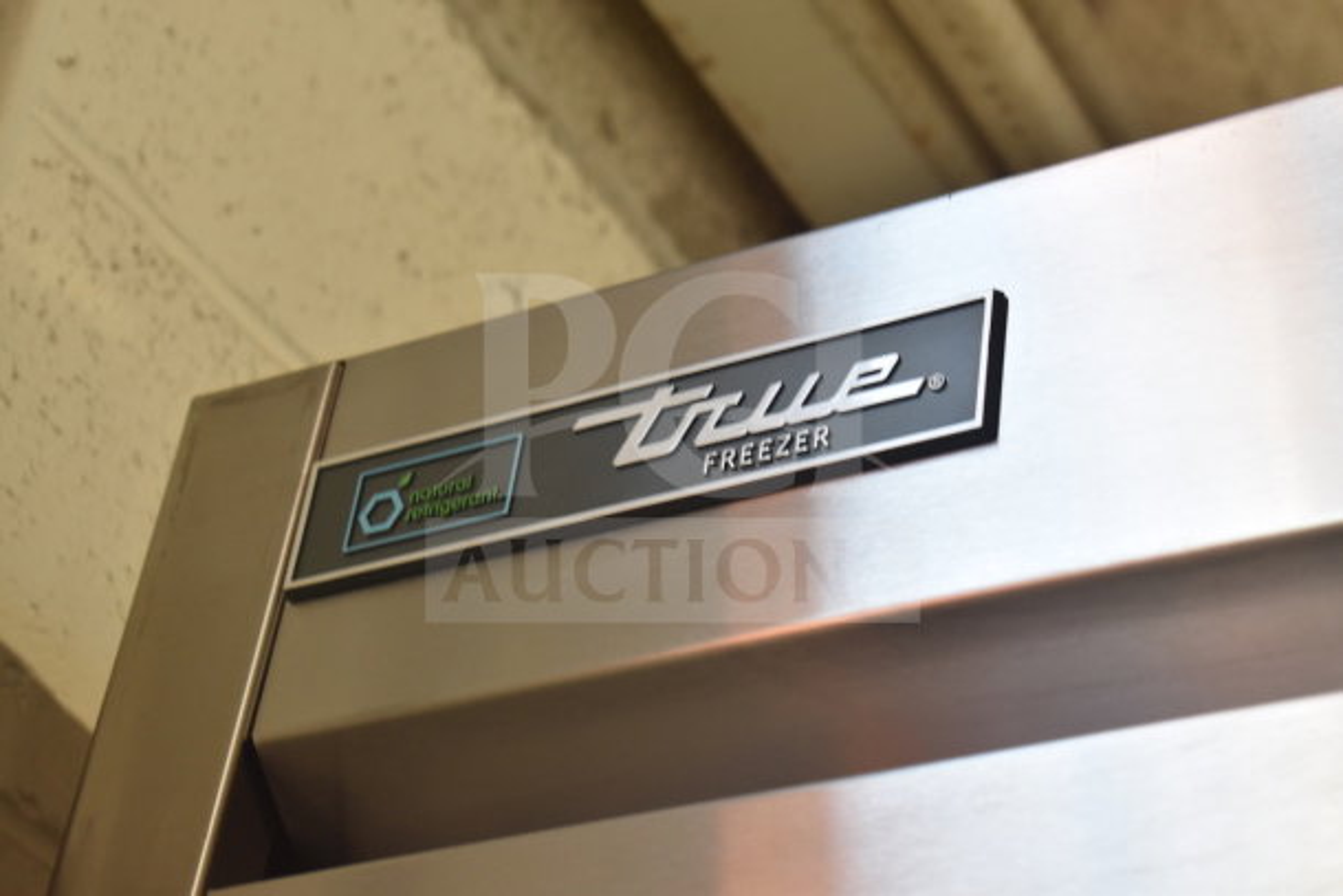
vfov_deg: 16.6
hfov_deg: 24.6
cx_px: 672
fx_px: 3078
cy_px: 448
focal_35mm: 82
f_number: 5.6
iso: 720
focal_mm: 55
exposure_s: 1/100
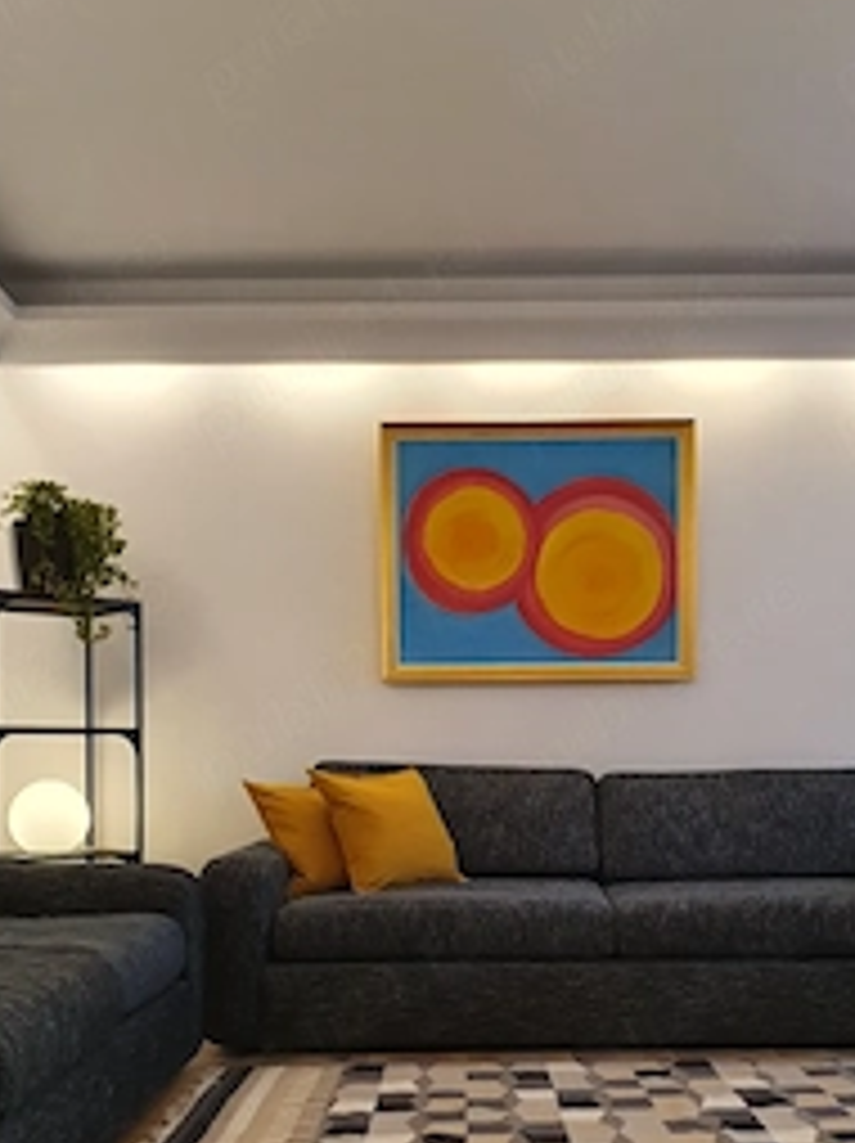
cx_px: 500
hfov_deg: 35.0
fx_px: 1353
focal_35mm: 41
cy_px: 756
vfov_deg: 45.2
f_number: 2.4
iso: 250
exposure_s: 1/100
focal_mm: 4.32
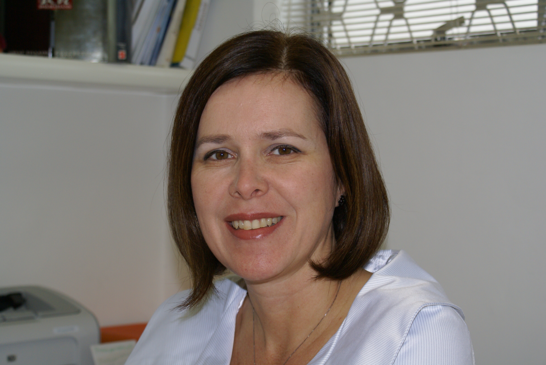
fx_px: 1139
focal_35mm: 75
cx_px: 273
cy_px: 182
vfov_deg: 18.2
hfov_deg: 27.0
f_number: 5.6
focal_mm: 50
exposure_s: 1/80
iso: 400
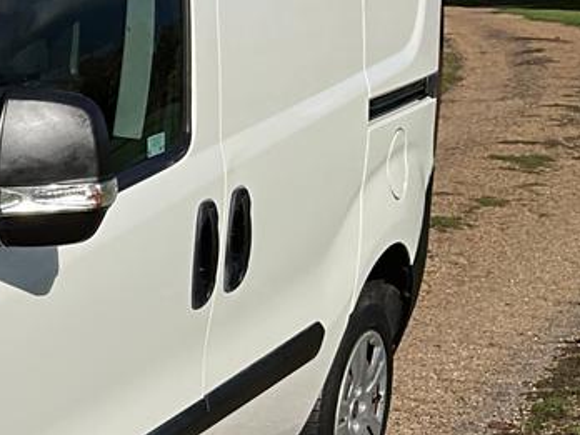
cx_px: -360
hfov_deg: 17.2
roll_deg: -0.6
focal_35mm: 100
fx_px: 1676
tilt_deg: -11.9
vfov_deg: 14.6
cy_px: 415
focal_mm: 3
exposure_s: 1/5263
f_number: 1.8
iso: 25
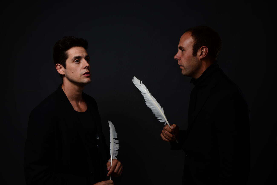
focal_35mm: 38
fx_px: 293
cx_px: 138
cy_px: 92
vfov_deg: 35.1
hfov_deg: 50.7
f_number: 7.1
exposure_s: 1/200
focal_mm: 38
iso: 100
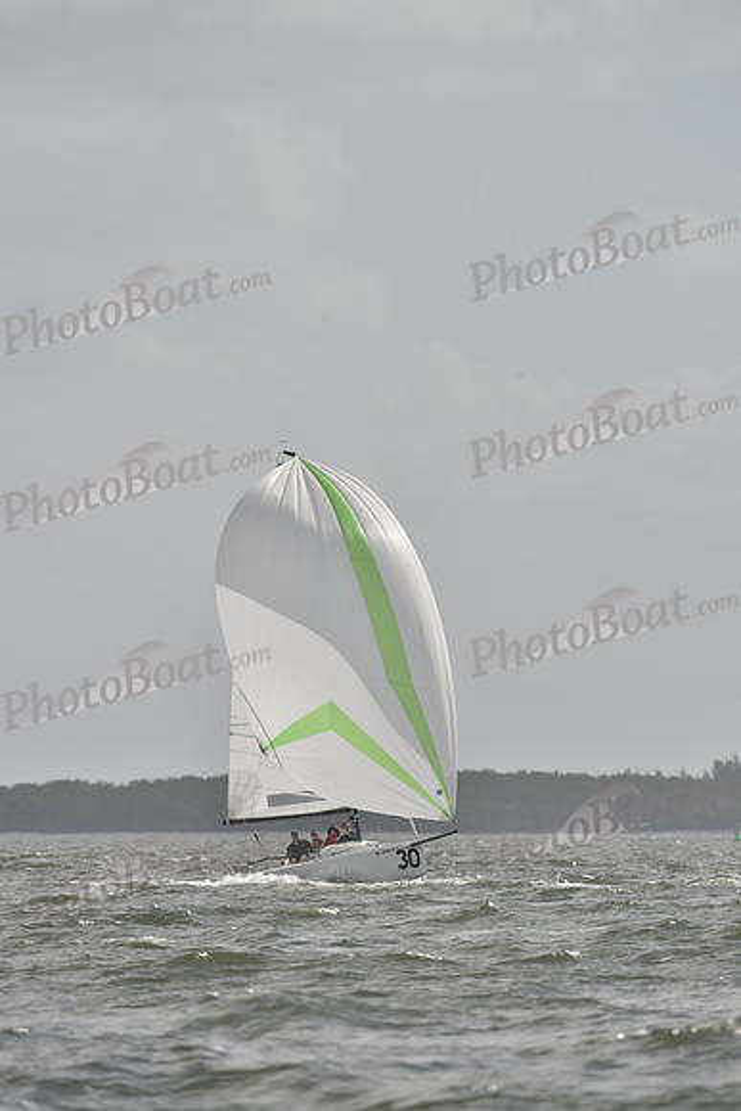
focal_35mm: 310
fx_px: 9565
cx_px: 370
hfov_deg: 4.4
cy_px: 556
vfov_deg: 6.6
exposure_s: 1/1600
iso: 400
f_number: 9
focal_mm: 310
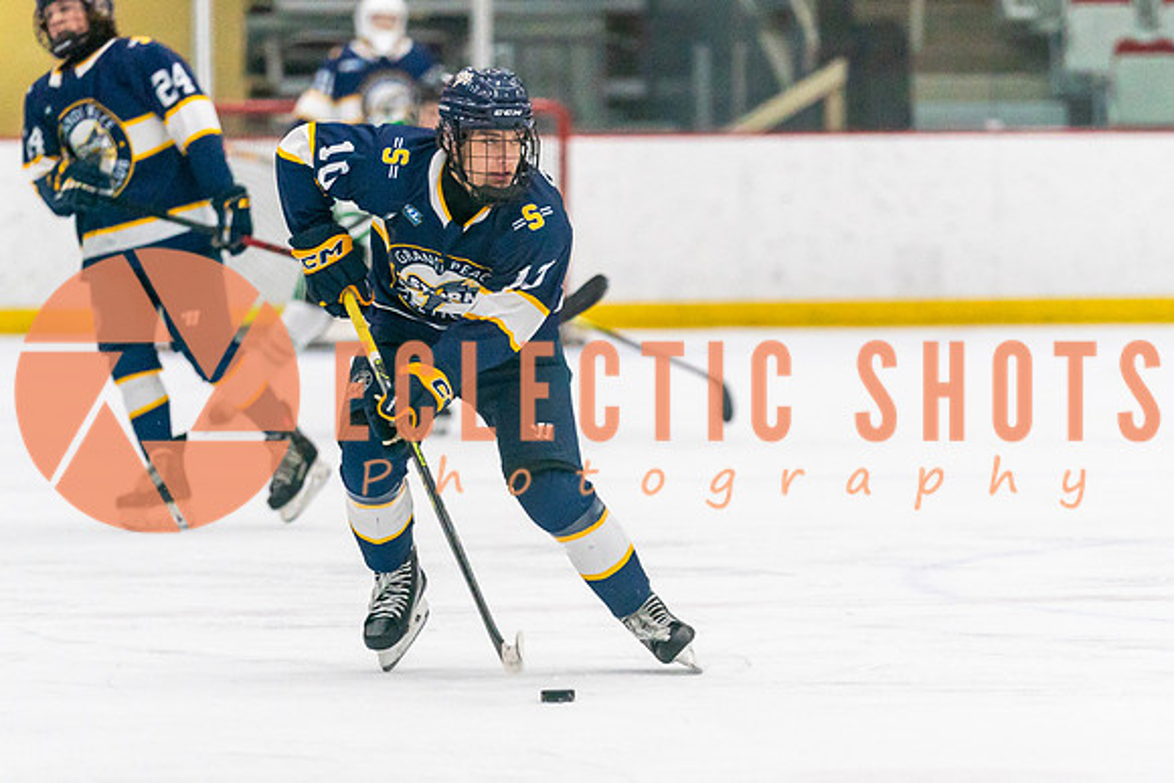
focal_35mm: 331
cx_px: 542
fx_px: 10789
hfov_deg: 6.2
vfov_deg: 4.2
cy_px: 481
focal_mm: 200
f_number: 2.8
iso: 3200
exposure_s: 1/1250
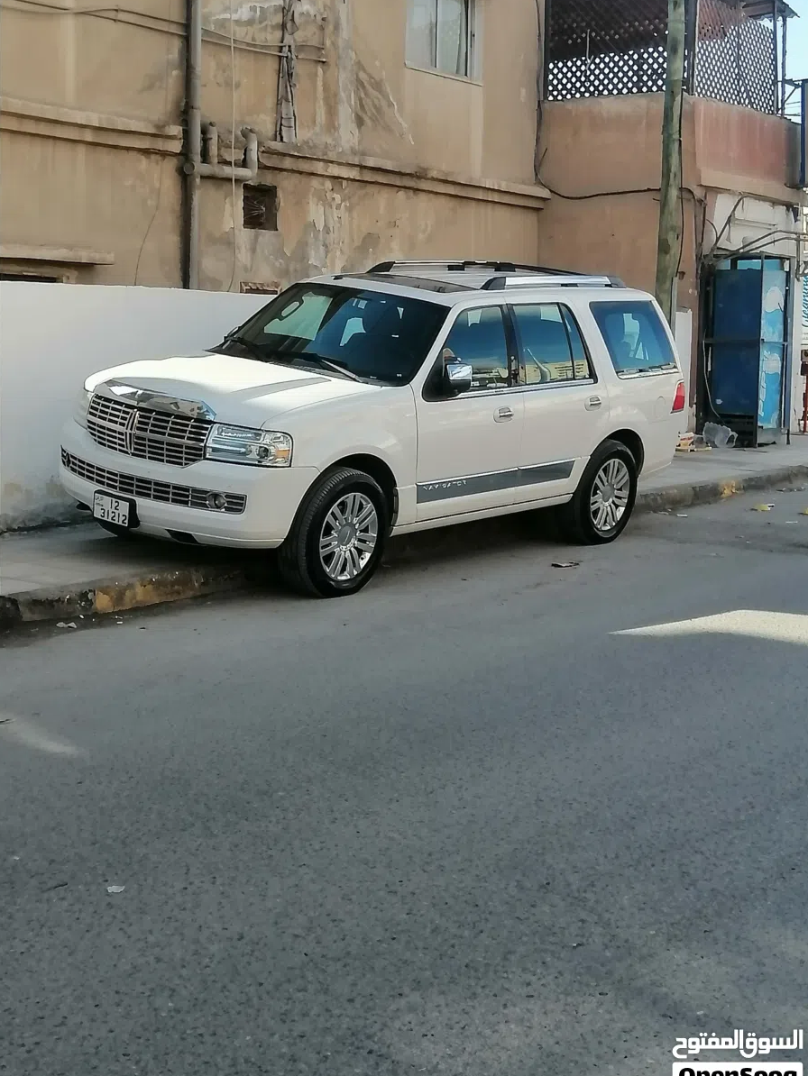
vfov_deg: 39.6
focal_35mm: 48
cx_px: 363
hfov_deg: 30.3
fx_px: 1493
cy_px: 501
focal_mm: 3.95
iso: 50
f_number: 1.8
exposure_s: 1/737
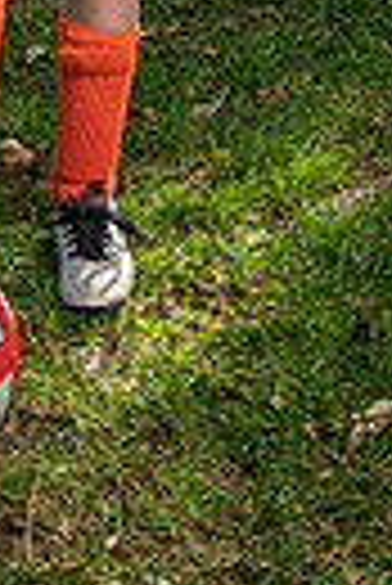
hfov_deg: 12.8
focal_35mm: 107
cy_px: -310
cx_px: 104
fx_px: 1743
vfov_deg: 17.1
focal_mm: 31
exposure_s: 1/160
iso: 100
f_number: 5.6
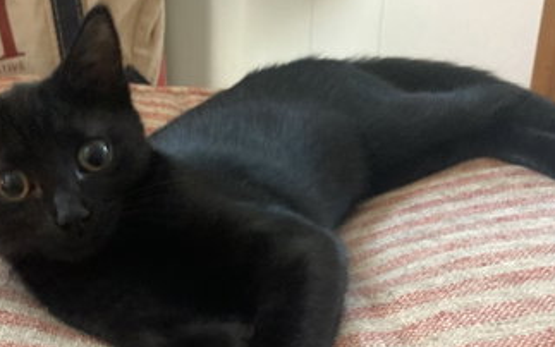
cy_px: 245
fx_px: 696
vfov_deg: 27.7
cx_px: 239
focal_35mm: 46
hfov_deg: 43.4
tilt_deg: -25.7
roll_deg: +1.9
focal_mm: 3.99
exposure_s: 1/30
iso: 500
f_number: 1.8
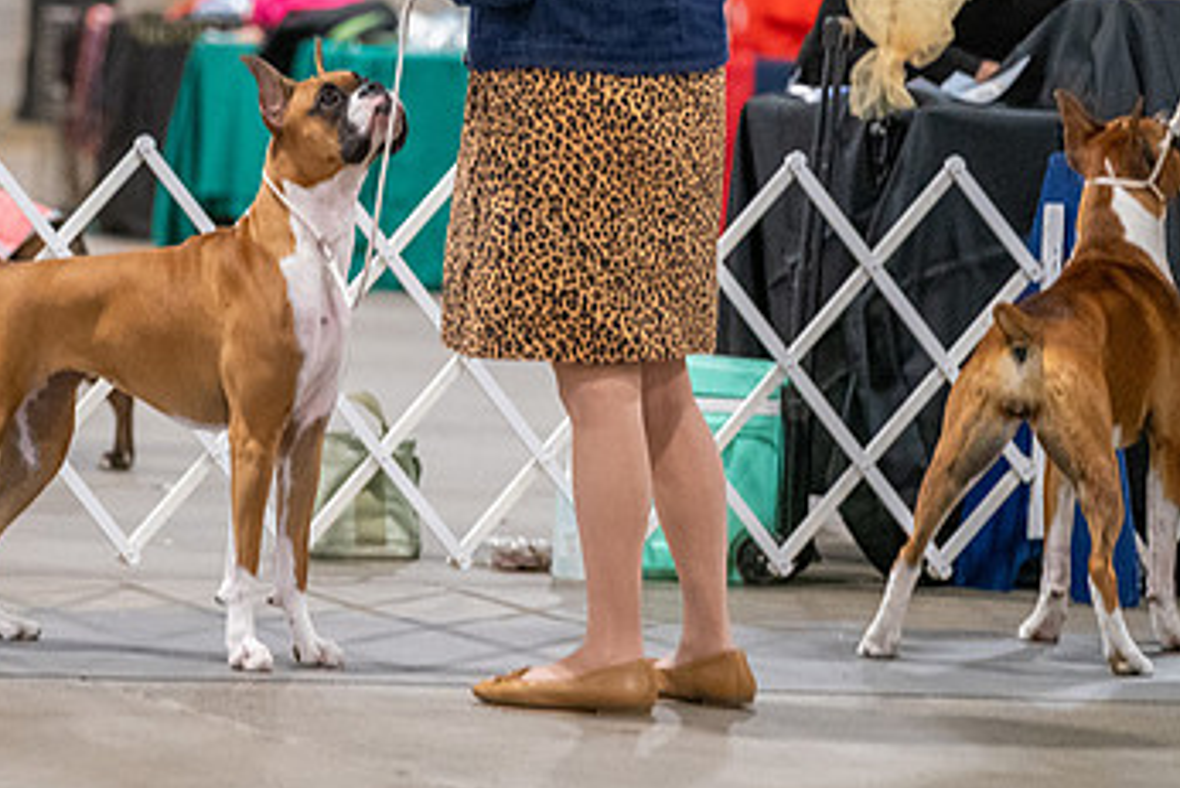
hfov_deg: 6.4
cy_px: 65
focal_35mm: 320
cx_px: 288
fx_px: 10493
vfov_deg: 4.3
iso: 6400
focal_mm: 164
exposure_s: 1/250
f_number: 3.5
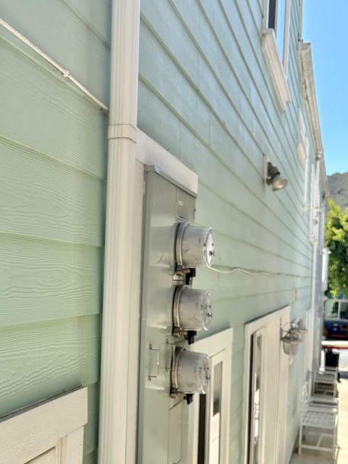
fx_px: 590
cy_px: 286
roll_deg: -1.1
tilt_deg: -1.5
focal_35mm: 44
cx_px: 97
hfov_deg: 32.4
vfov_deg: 42.7
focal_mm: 5.96
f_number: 1.6
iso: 50
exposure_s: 1/1667
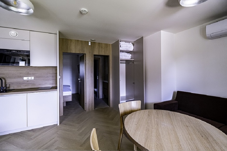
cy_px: 76
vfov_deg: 77.3
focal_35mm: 15
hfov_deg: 100.4
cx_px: 114
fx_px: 95
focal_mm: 10
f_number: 4
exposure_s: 1/160
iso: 1600
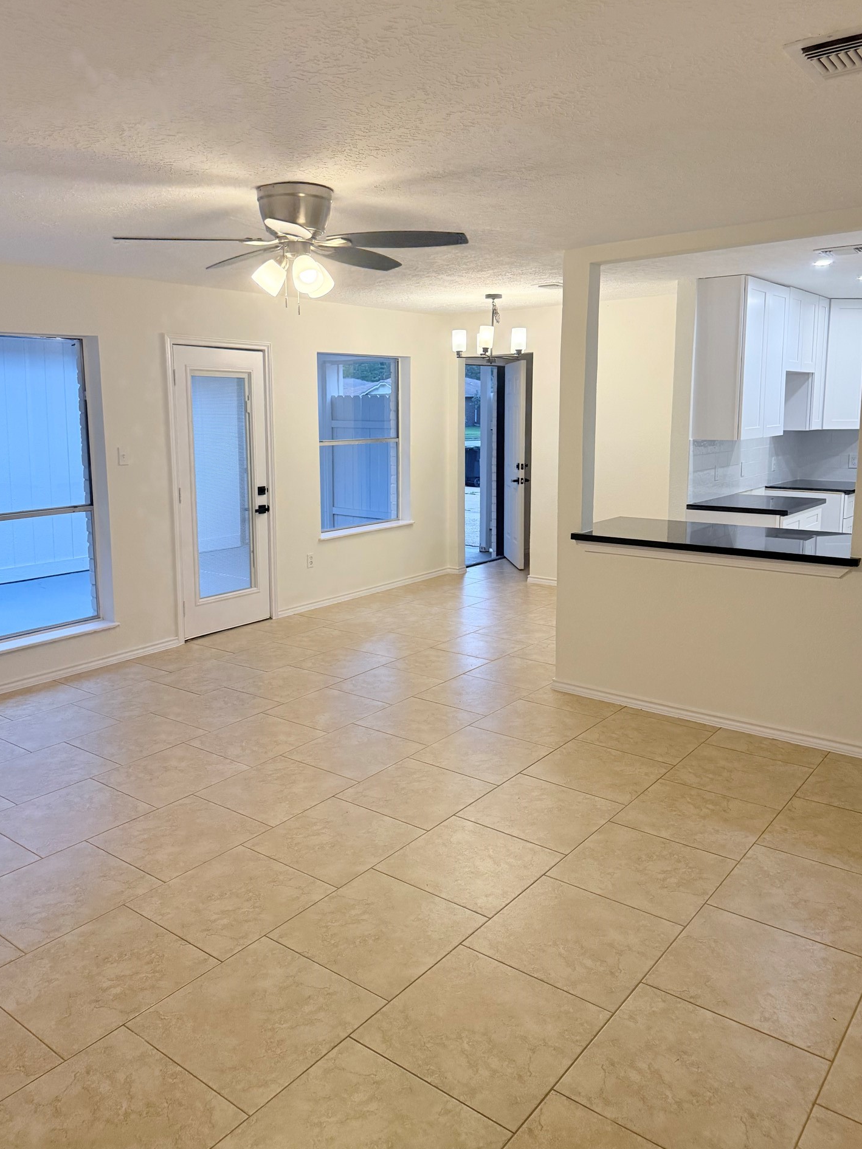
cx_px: 405
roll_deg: -0.4
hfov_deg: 53.0
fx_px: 863
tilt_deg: -8.5
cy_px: 530
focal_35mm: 26
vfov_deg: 67.2
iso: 200
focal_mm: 6.76
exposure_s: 1/215
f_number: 1.78
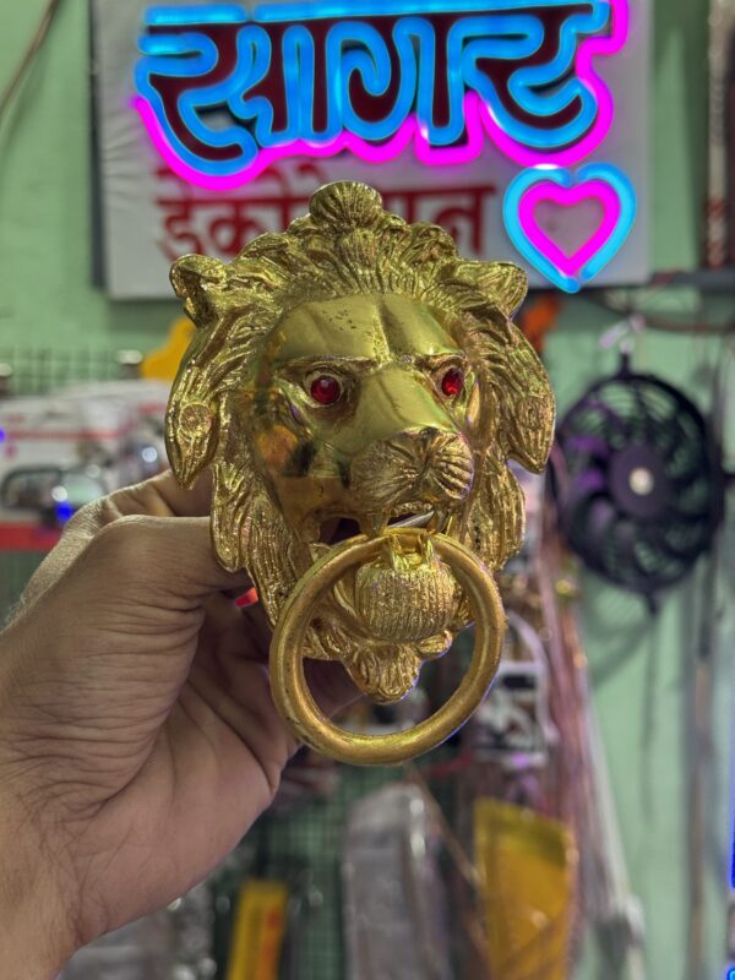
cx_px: 368
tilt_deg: -4.6
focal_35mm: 48
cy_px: 490
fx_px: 1359
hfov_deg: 30.3
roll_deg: -0.4
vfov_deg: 39.7
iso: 100
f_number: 1.78
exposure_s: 1/50
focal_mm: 6.76
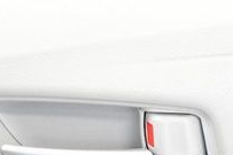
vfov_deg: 4.5
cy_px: 314
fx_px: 1959
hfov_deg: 6.8
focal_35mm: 303
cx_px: 162
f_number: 4.5
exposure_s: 1/125
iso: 2500
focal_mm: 40
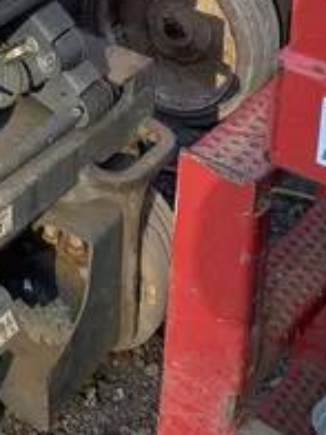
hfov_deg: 14.5
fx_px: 1218
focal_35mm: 97
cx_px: -113
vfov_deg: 18.2
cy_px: -194
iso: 32
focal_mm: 4.25
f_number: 1.8
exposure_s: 1/600
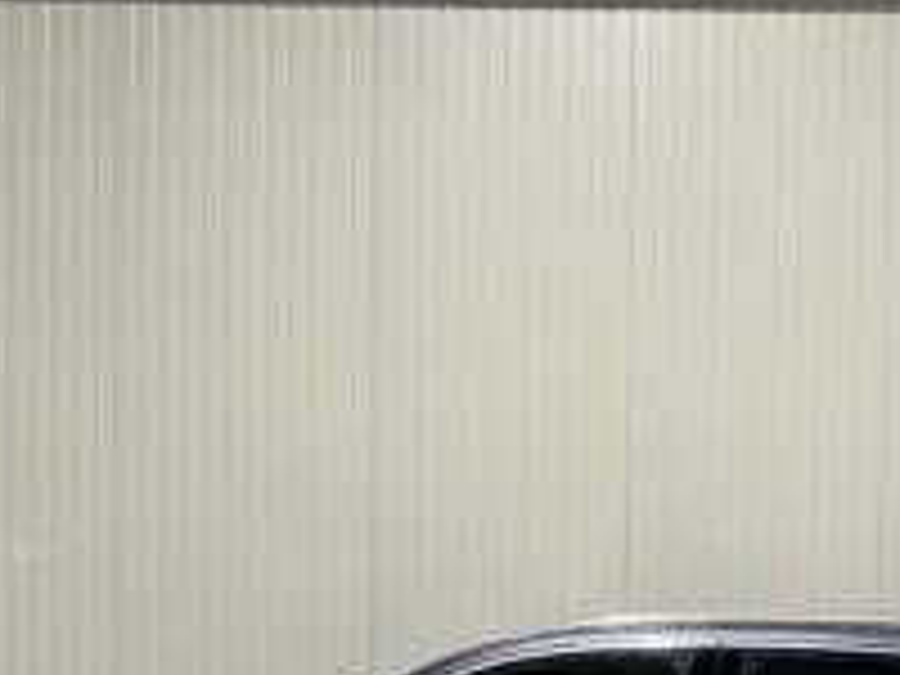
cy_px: 918
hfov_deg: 26.9
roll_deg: -1.0
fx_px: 1872
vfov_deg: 18.7
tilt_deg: -0.8
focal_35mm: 72
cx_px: 572
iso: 125
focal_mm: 6.76
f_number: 1.78
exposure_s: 1/50
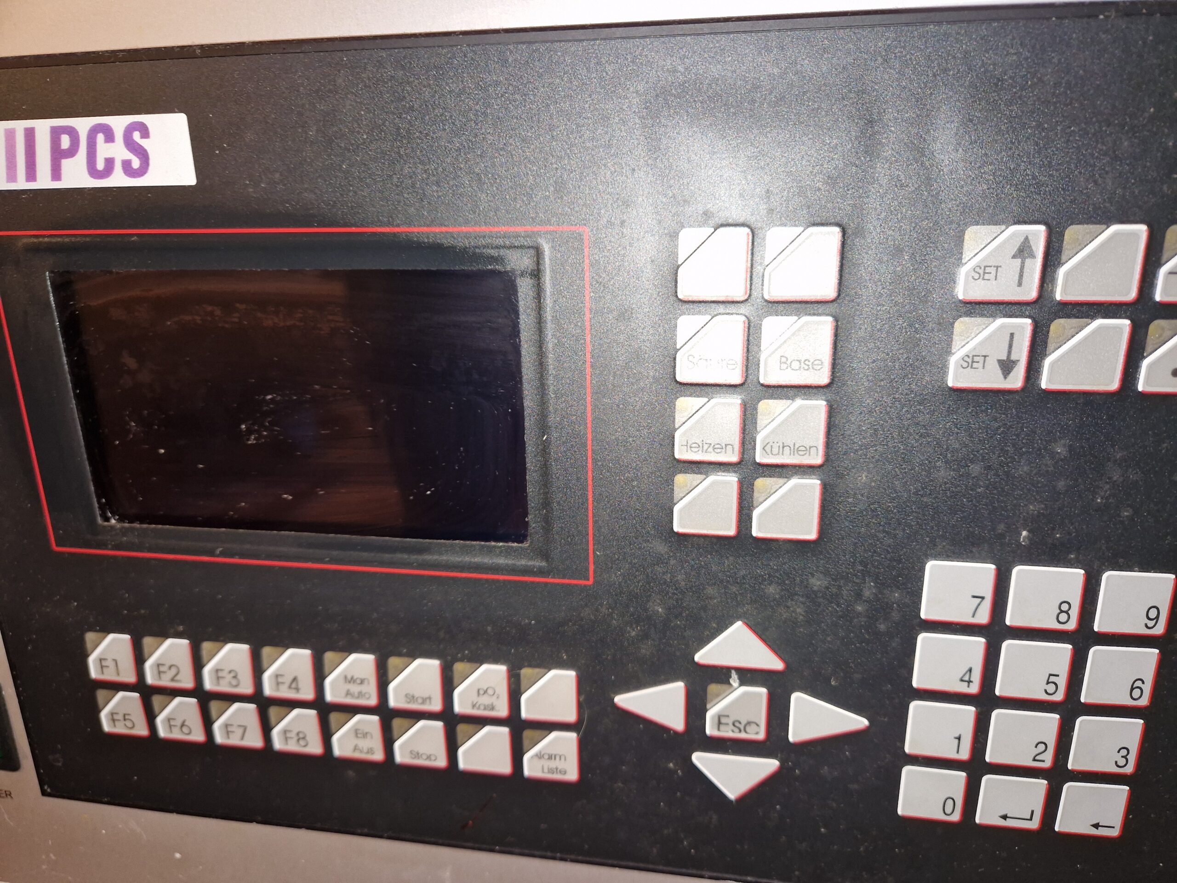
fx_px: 782
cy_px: 442
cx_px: 588
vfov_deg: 58.9
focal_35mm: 23
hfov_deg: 73.9
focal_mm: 5.4
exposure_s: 1/100
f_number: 1.8
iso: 250
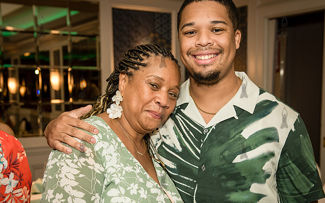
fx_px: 505
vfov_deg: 22.5
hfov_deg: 35.7
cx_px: 164
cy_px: 148
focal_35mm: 57
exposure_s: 1/160
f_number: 3.5
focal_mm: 40
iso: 1600
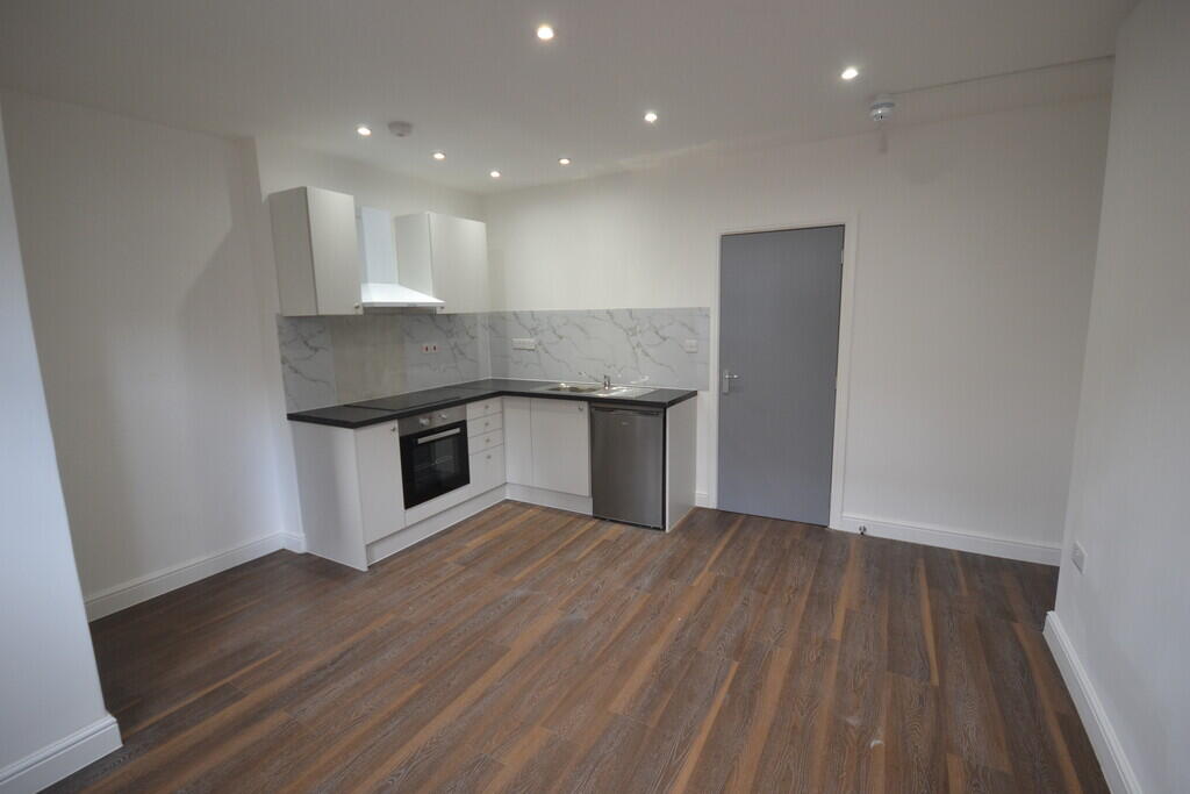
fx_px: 496
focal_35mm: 15
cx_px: 595
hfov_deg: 100.4
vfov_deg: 77.3
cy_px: 397
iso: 400
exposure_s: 1/60
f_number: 4
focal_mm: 10
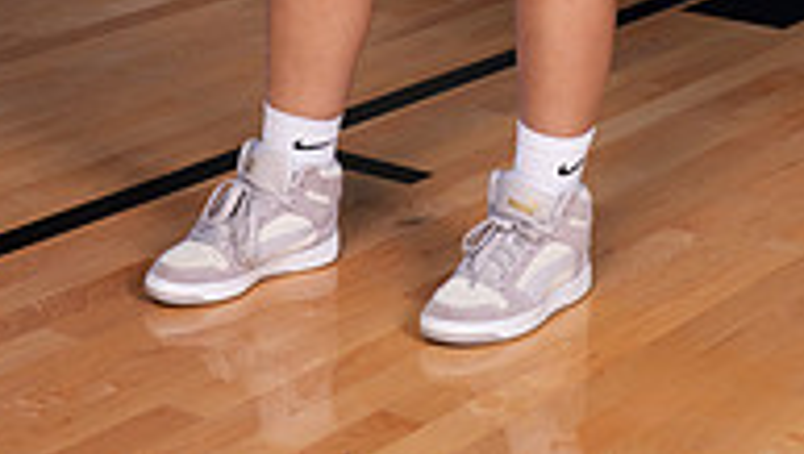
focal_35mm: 122
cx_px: 496
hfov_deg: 17.5
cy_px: -479
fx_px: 2603
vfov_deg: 9.3
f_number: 7.1
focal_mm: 50
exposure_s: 1/320
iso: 500
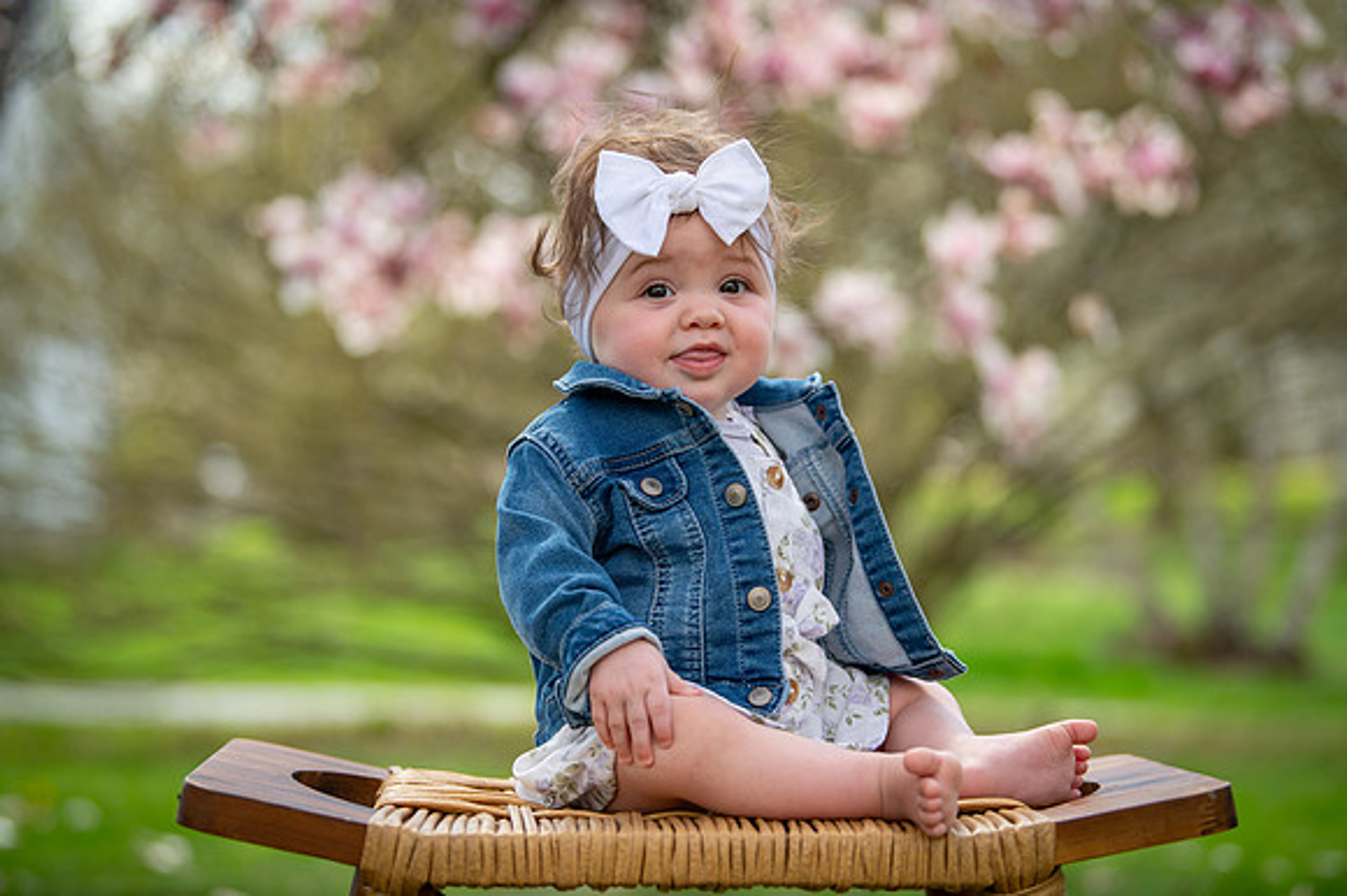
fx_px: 3216
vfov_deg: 15.9
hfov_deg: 23.7
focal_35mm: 86
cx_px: 674
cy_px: 448
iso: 320
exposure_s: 1/1250
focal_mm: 86
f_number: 2.8
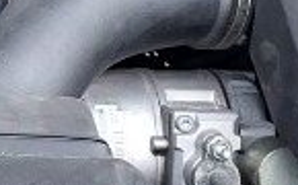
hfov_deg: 10.7
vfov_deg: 7.2
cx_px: -302
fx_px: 1459
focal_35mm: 180
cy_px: -47
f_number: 1.8
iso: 80
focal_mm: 4.6
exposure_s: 1/120
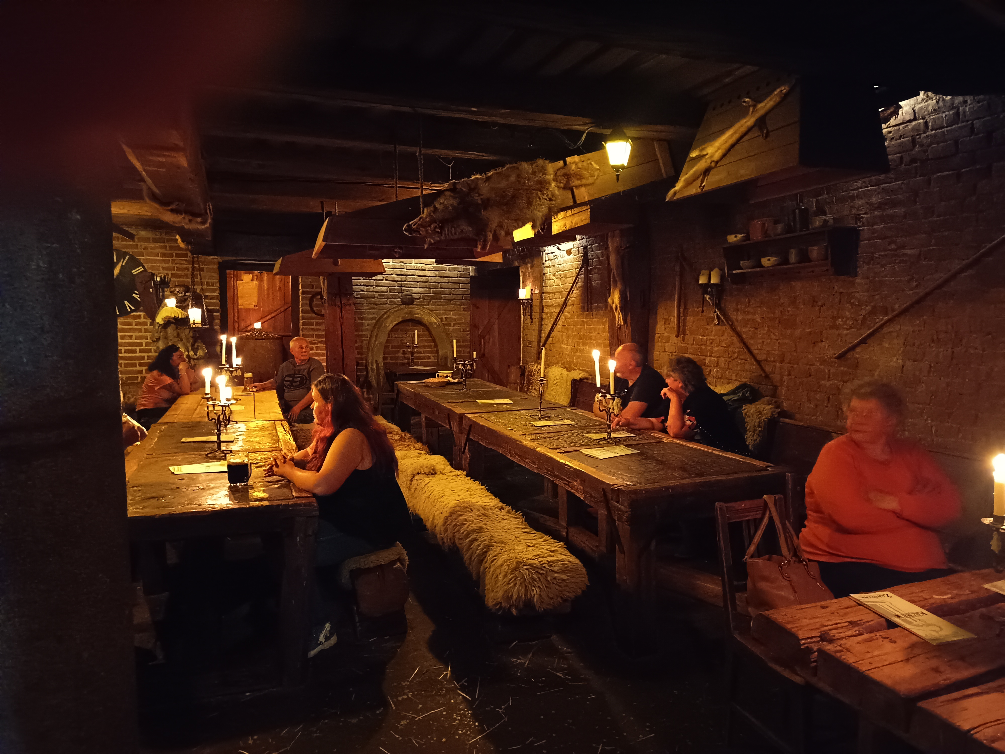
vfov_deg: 56.8
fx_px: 697
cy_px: 377
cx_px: 502
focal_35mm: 24
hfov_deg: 71.6
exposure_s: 1/14.3
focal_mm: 5.24
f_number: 1.7
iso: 10609
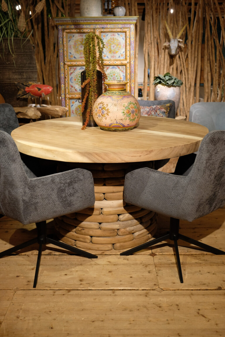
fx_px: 403
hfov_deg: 31.2
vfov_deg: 45.4
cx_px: 112
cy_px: 168
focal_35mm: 43
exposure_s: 1/60
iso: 640
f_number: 3.2
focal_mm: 28.9
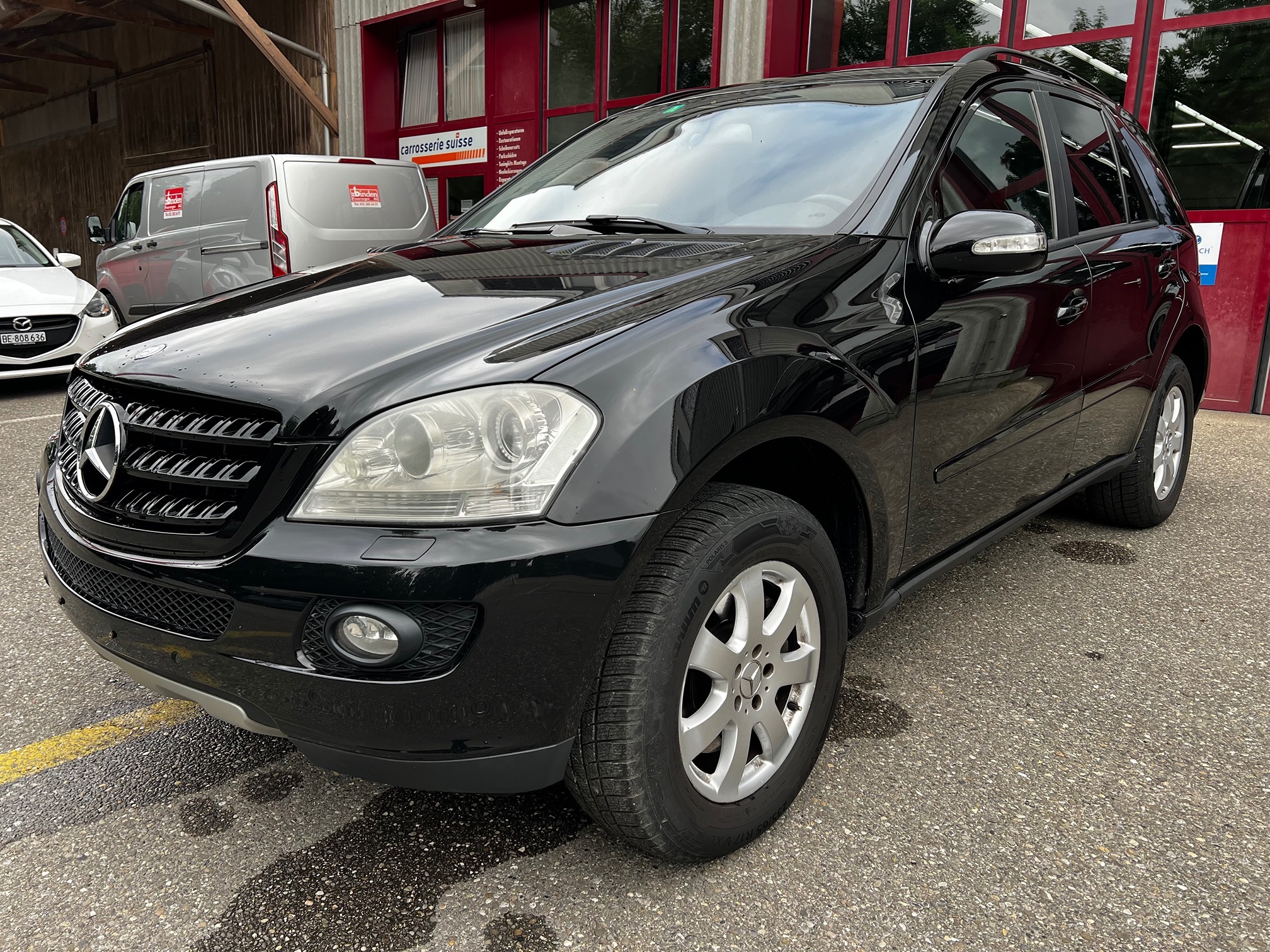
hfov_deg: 67.3
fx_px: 954
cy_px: 476
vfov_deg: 53.1
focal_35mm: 26
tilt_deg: -12.0
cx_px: 635
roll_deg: -1.6
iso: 50
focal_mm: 5.7
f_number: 1.5
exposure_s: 1/607
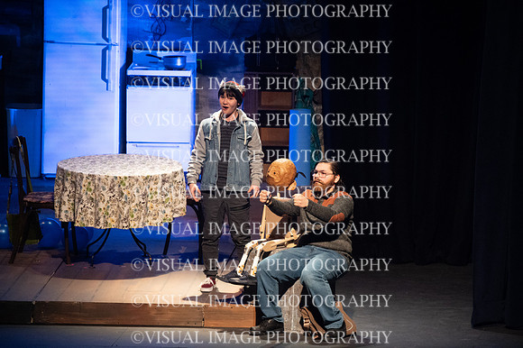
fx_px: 4646
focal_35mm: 320
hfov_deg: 6.4
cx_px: 262
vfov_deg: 4.3
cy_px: 174
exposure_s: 1/160
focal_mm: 320
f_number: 6.3
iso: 10000
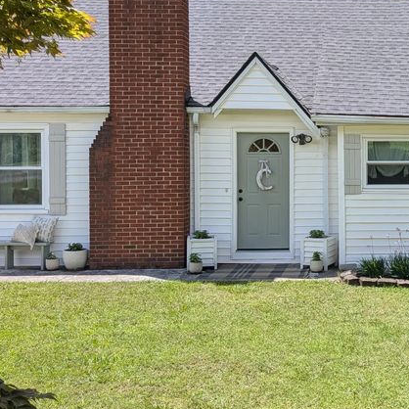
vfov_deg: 32.6
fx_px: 695
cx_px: 390
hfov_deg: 30.9
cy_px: 147
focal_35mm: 52
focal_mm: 4.53
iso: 26
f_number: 1.7
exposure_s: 1/841
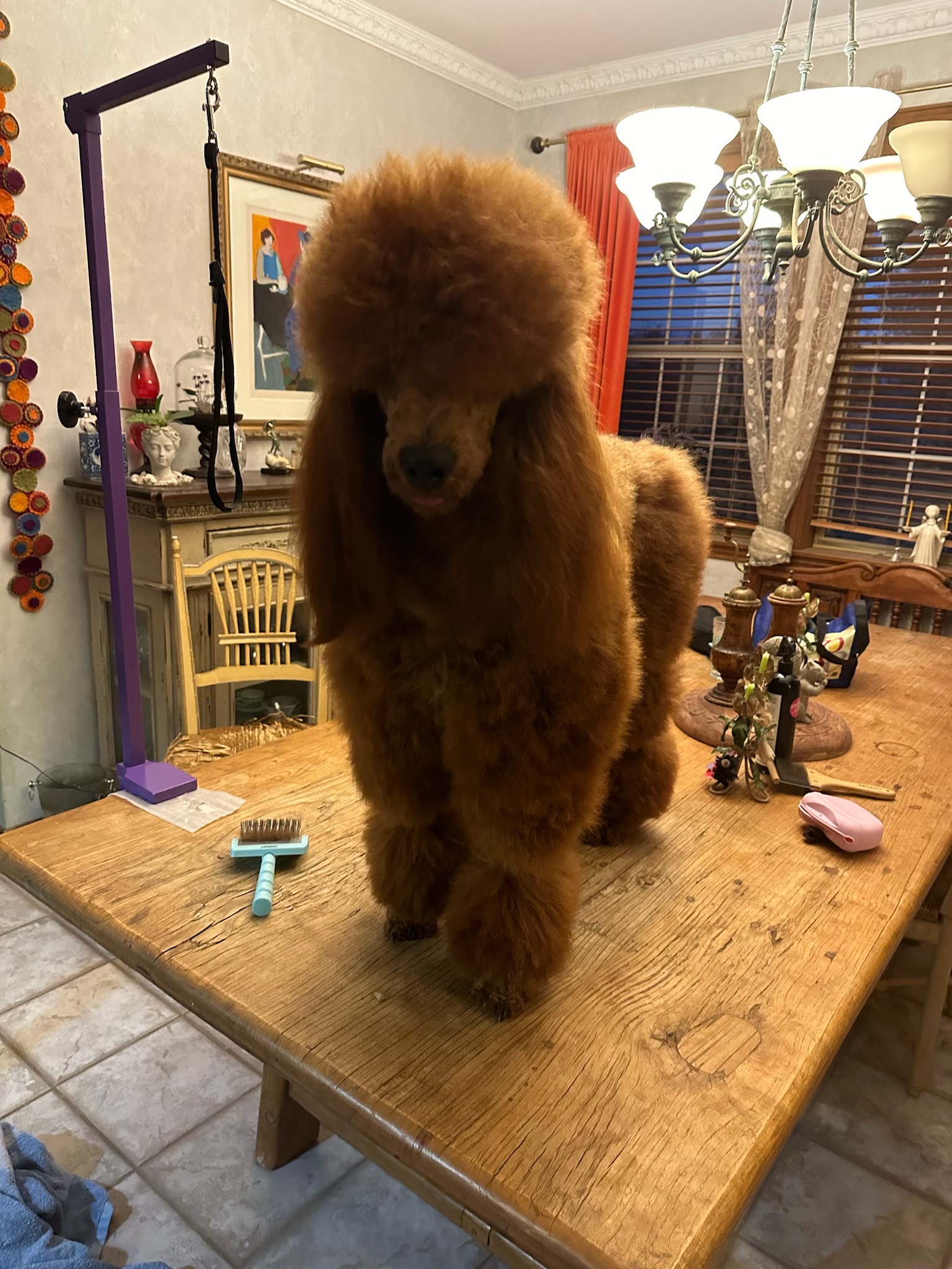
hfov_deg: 56.8
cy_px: 634
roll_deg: -2.9
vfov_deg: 71.6
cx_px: 476
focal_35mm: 24
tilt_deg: -12.7
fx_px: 880
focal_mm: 6.86
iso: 800
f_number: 1.78
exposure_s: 1/40
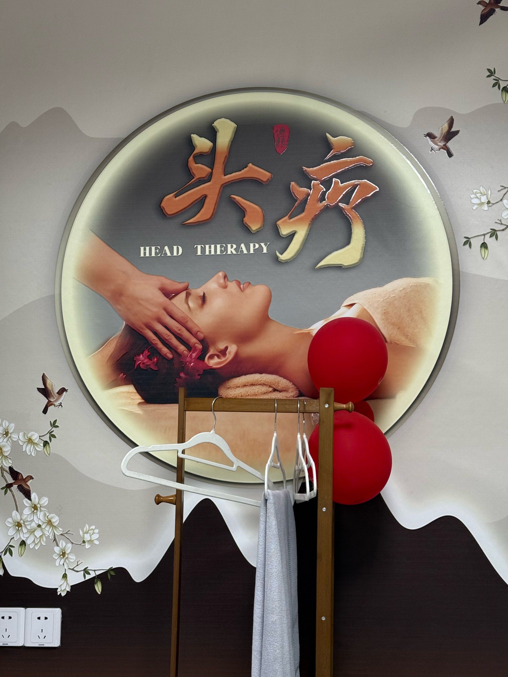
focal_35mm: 48
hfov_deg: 30.3
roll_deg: -0.1
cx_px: 254
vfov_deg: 39.7
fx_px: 939
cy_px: 338
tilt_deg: +5.9
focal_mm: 6.76
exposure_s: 1/60
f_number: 1.78
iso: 125
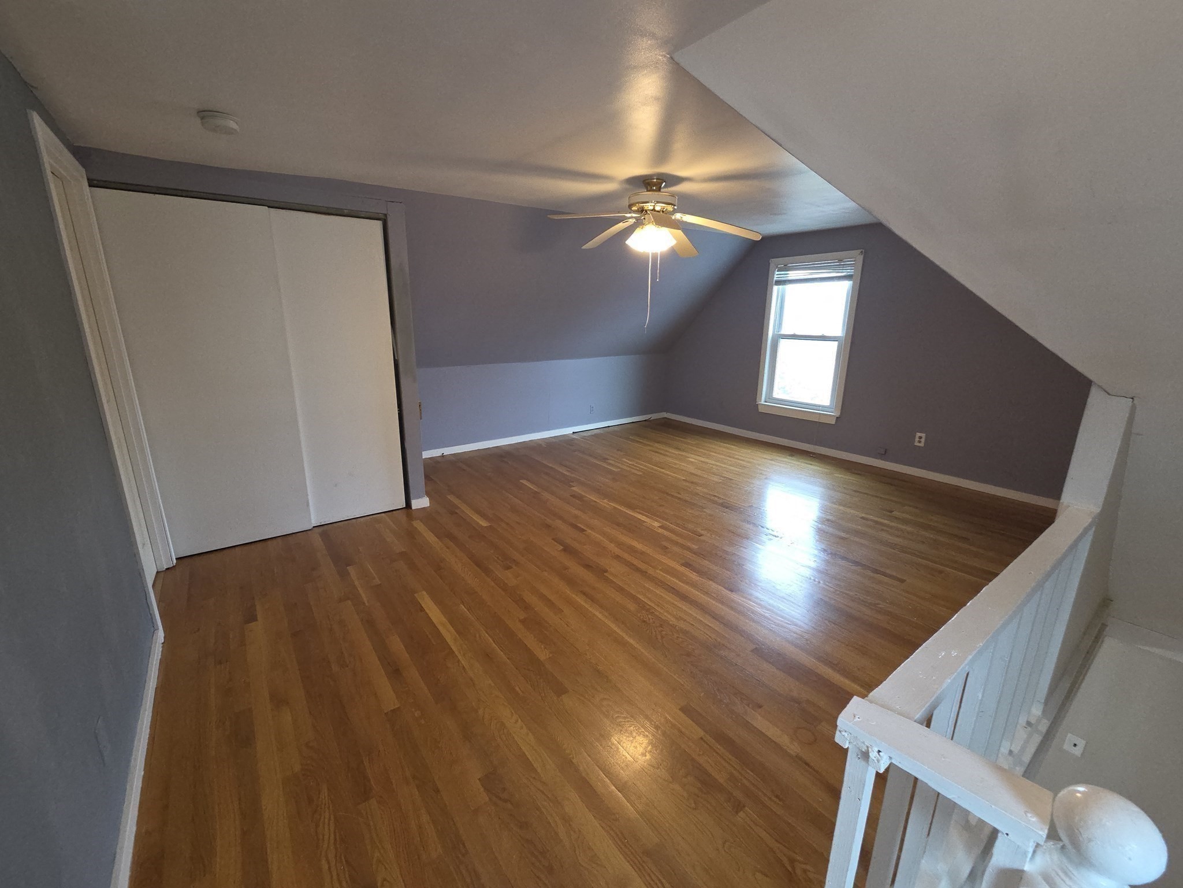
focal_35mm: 13
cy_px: 444
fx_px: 444
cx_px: 592
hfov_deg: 106.2
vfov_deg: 89.9
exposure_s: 1/60
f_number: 2.2
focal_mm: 2.2
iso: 160
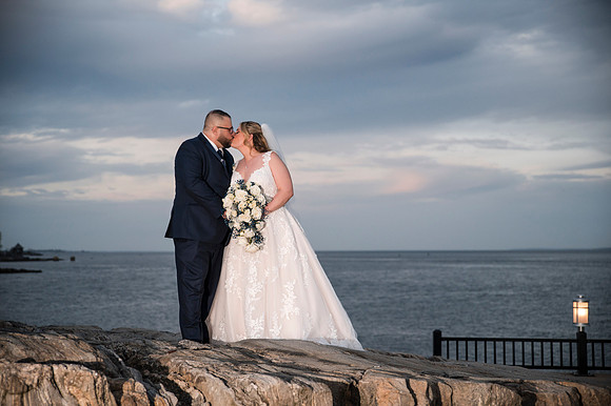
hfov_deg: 35.6
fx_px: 951
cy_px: 203
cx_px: 306
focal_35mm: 56
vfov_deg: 24.1
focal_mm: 56
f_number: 2.8
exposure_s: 1/1000
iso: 640
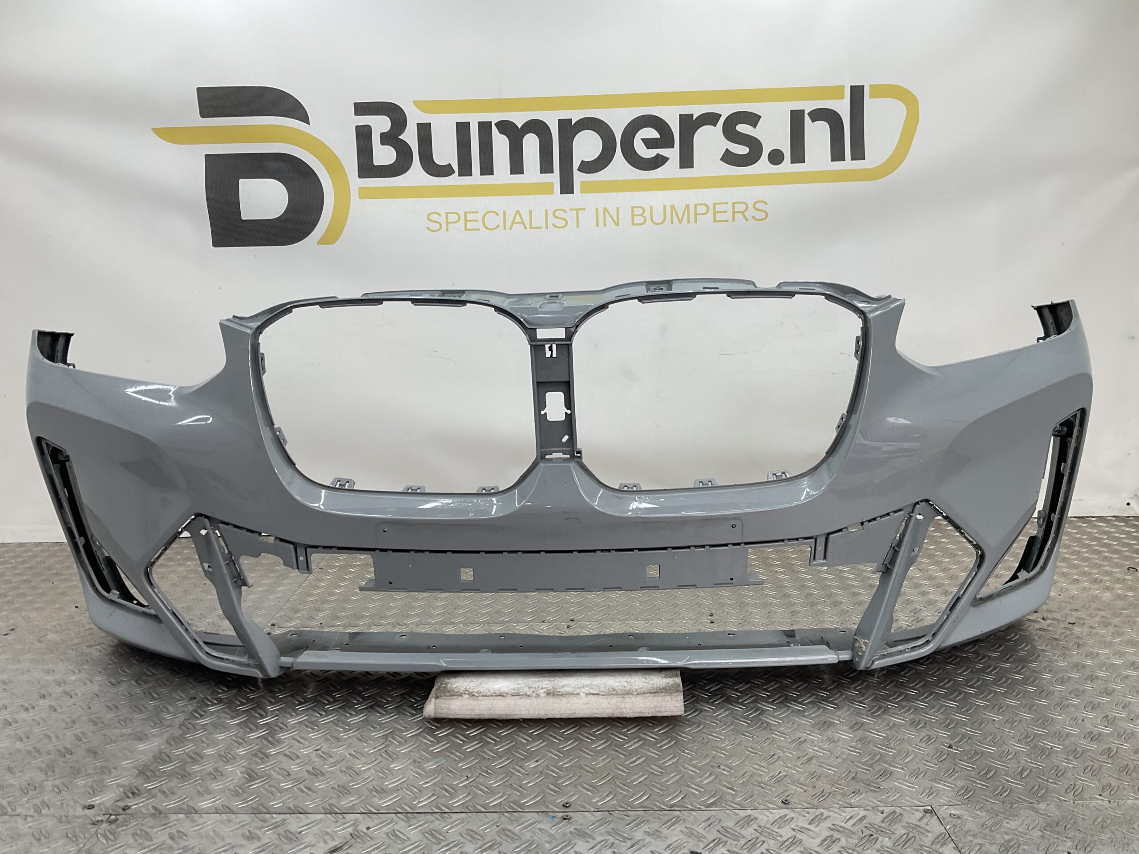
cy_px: 427
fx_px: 954
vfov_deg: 48.2
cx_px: 570
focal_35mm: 29
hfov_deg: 61.7
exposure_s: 1/120
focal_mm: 3
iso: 16
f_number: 1.8
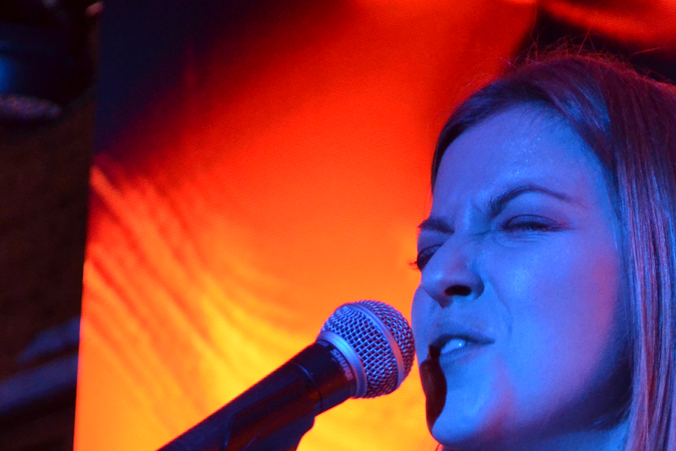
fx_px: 3722
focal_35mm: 198
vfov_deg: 6.9
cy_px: 444
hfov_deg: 10.4
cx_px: 386
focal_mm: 55
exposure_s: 1/15
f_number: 5.6
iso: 2200
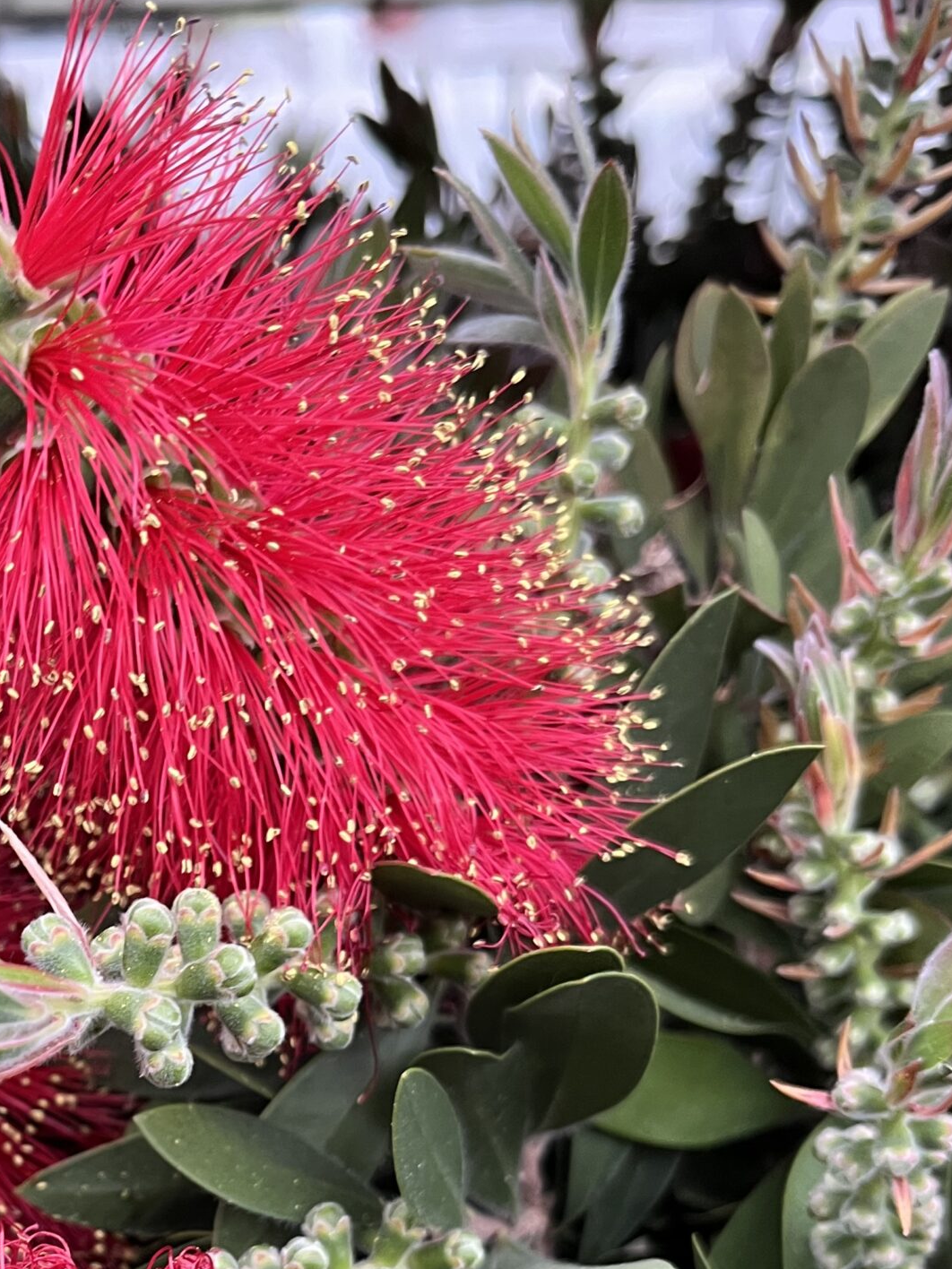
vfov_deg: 38.6
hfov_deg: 30.0
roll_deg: +3.4
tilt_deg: -27.4
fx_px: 1723
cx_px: 168
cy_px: 1056
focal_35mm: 47
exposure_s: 1/60
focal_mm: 5.1
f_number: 1.6
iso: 160
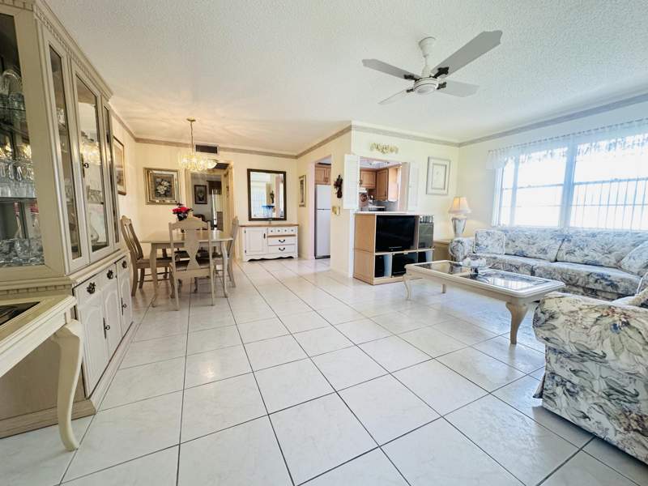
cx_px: 324
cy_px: 243
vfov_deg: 85.7
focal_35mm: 14
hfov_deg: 102.1
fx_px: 262
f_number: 2.2
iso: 160
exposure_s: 1/120
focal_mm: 2.22
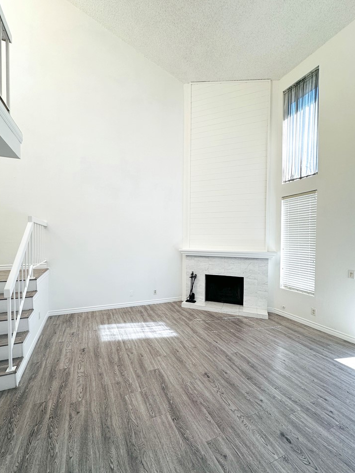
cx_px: 167
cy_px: 243
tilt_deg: +0.1
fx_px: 205
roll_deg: -1.3
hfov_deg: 81.7
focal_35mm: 15
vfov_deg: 98.1
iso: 50
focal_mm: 2.22
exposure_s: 1/99
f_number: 2.2
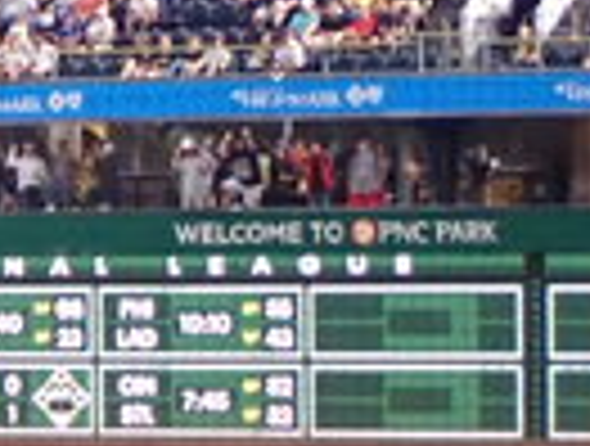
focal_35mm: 469
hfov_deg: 4.1
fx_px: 8016
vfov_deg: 3.2
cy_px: 451
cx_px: -1063
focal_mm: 13.65
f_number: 4.1
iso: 640
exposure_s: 1/80
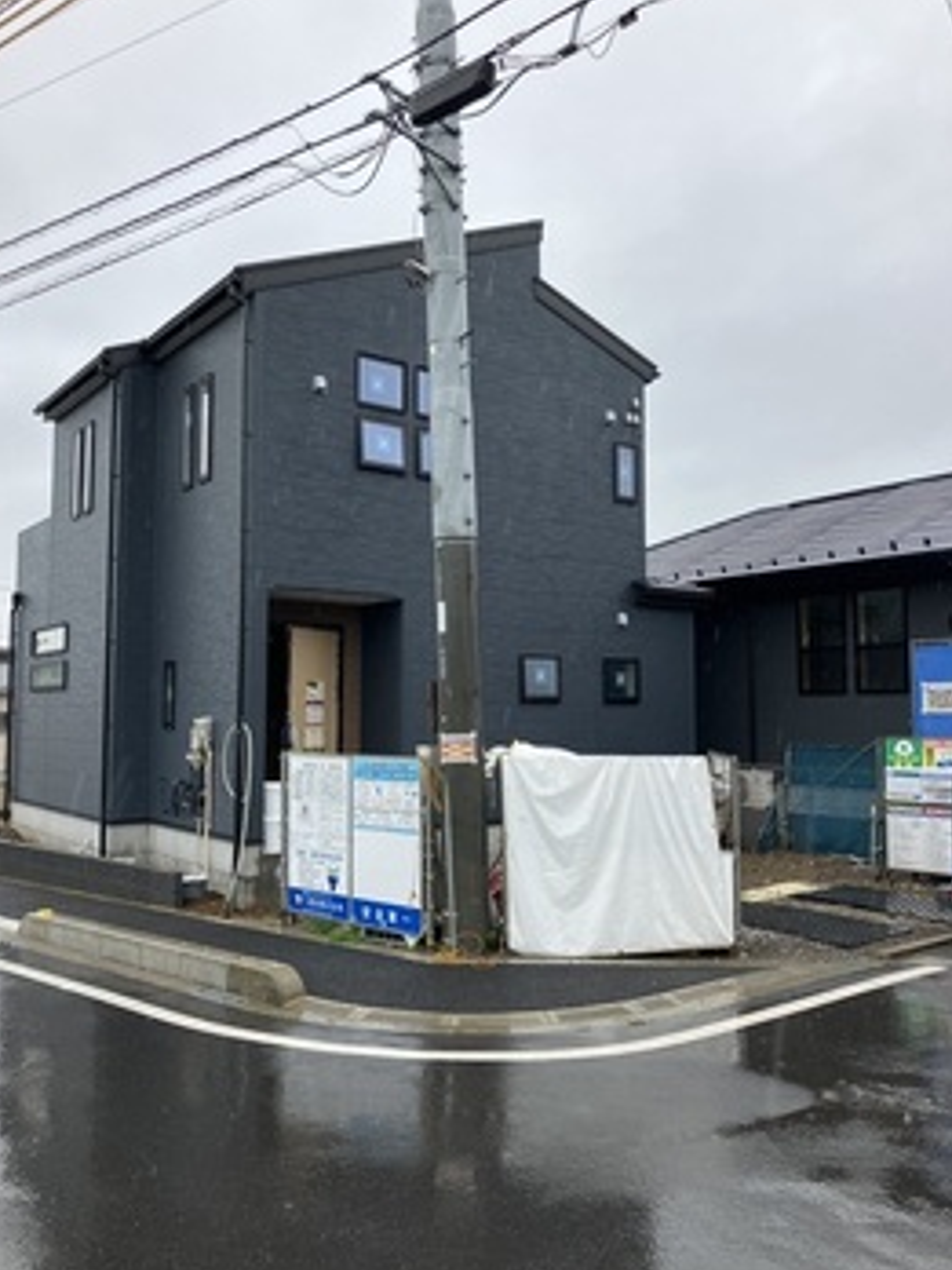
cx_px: 474
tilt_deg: +5.3
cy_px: 635
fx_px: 1063
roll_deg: -0.3
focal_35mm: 29
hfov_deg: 48.2
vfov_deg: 61.7
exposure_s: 1/256
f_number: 1.8
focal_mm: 3.99
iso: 25
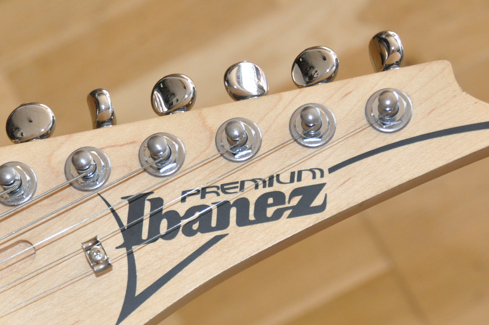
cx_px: 225
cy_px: 218
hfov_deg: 15.3
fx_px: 1818
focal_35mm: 134
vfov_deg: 10.2
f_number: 10
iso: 2000
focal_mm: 62
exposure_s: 1/200
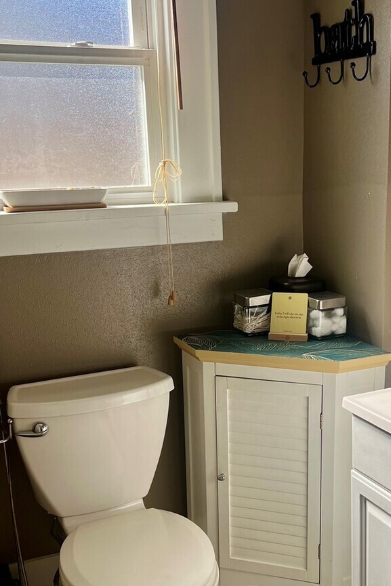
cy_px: 356
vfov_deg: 43.3
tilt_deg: -13.8
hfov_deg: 29.7
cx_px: 258
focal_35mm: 45
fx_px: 733
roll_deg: +2.4
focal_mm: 5.7
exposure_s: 1/523
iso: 50
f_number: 1.5
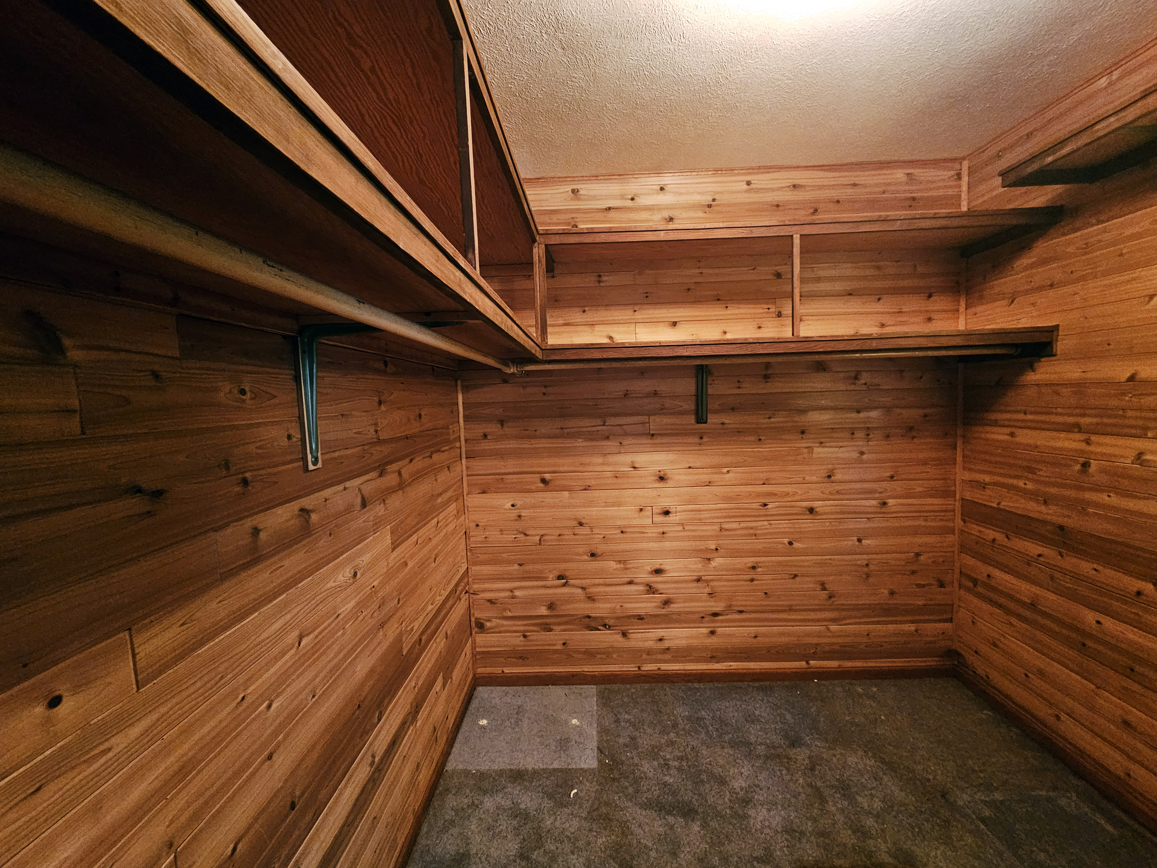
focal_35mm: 13
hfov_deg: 106.2
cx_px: 578
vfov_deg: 89.9
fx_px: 435
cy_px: 434
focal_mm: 2.2
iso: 1000
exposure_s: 1/24
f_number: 2.2
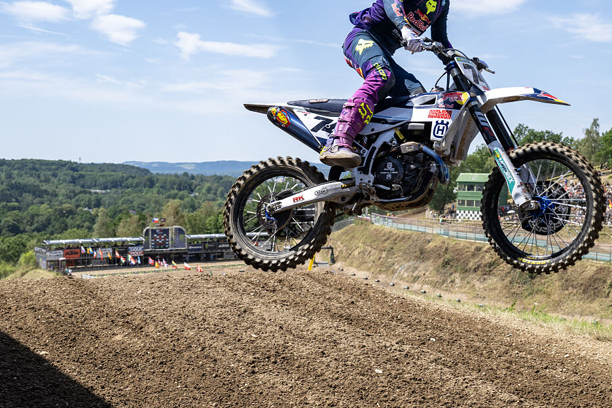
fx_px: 833
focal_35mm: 49
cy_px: 174
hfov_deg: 40.3
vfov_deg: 27.5
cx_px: 281
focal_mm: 37
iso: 200
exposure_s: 1/1600
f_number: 4.5
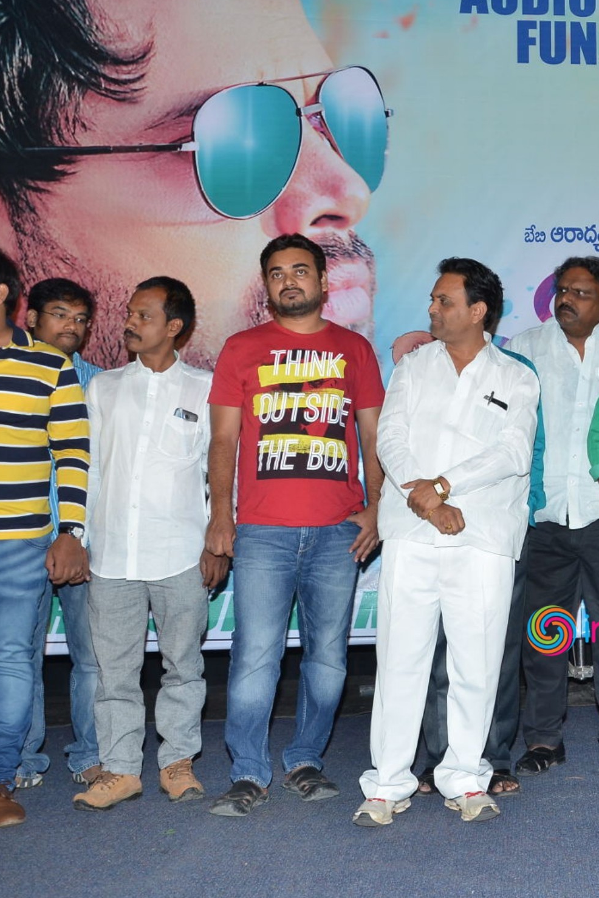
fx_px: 1373
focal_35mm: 55
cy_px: 449
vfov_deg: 36.2
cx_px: 660
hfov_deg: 23.1
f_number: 5.6
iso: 640
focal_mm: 24
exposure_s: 1/125
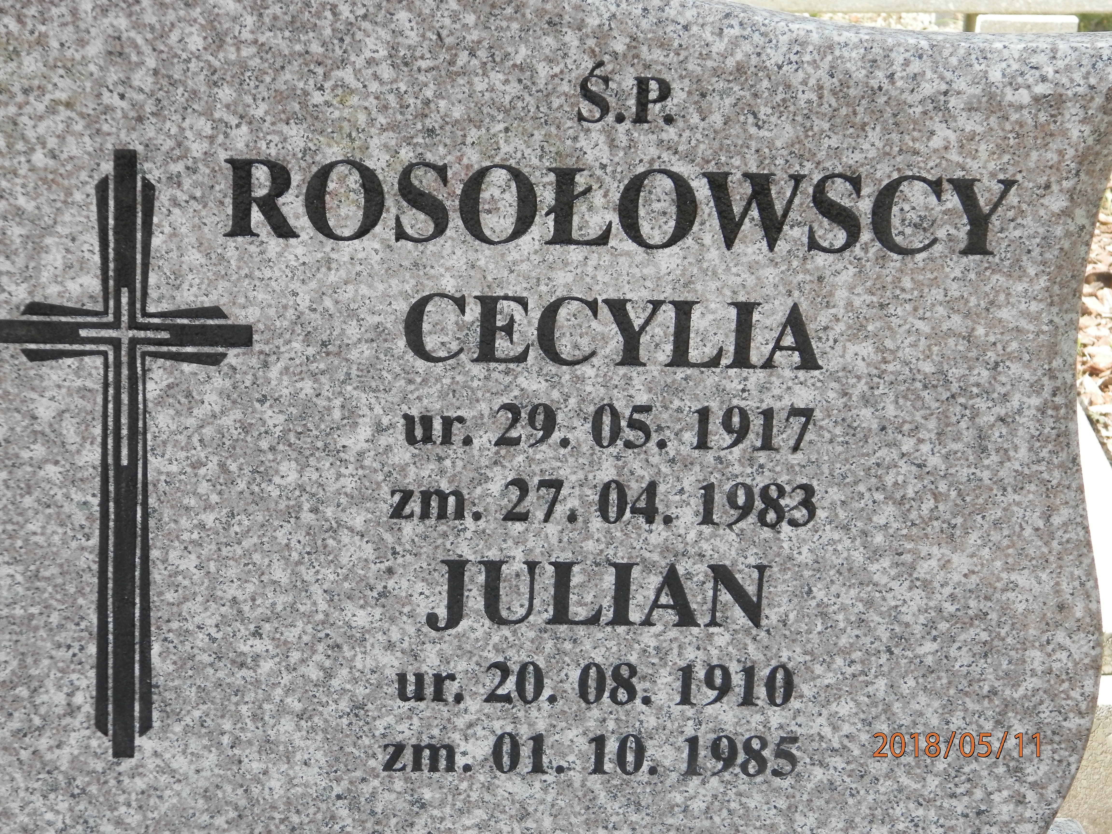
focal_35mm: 106
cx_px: 556
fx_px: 3405
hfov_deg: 18.5
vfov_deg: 14.0
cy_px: 417
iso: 125
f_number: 4.5
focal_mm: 19
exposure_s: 1/160
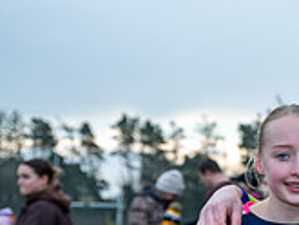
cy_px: 253
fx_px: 1227
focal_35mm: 142
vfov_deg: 10.3
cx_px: 504
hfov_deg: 12.8
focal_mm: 42
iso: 100
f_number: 4
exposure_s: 1/200
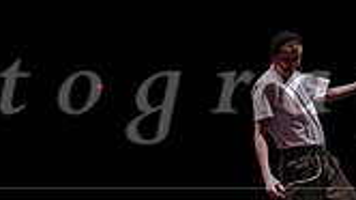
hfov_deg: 22.9
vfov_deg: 12.9
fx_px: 877
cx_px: 137
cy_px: 157
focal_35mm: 93
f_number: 2.8
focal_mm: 25
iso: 1600
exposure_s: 1/125
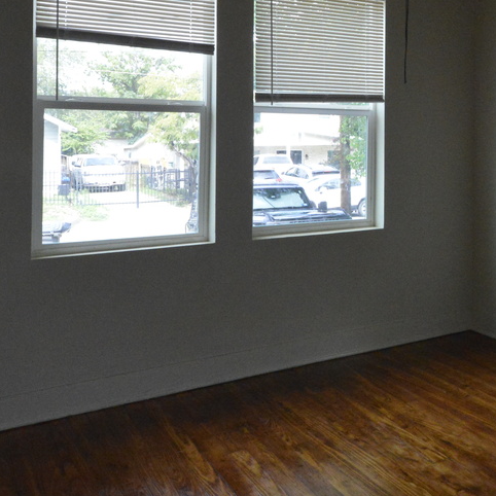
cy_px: 142
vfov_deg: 41.0
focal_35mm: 40
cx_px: 421
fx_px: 648
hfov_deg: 39.6
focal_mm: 14
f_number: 11
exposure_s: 1/500
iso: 6400
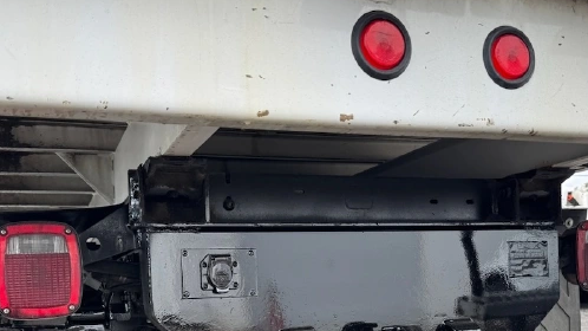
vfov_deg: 27.7
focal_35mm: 42
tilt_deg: -0.6
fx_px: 655
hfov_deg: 48.4
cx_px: 293
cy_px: 273
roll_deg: +2.9
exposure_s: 1/756
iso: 80
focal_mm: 6.76
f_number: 1.78
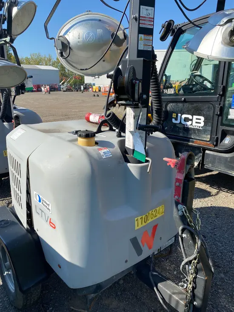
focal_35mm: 26
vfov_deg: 67.3
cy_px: 156
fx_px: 234
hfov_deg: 53.1
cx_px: 117
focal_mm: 4.25
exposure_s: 1/1754
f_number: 1.8
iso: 32
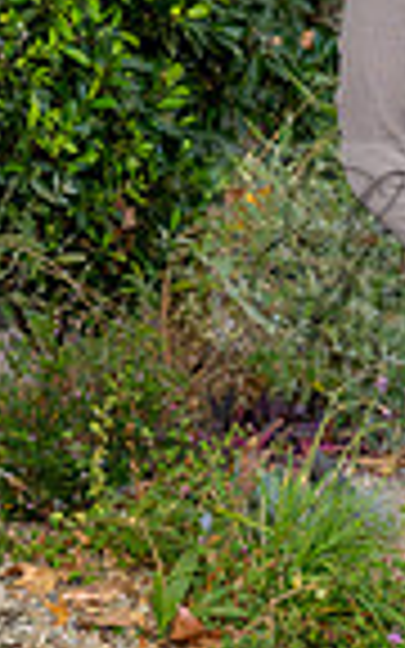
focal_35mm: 150
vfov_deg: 13.9
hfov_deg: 8.7
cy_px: 248
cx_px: 459
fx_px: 2649
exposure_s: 1/200
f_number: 4
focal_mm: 31.5
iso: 200
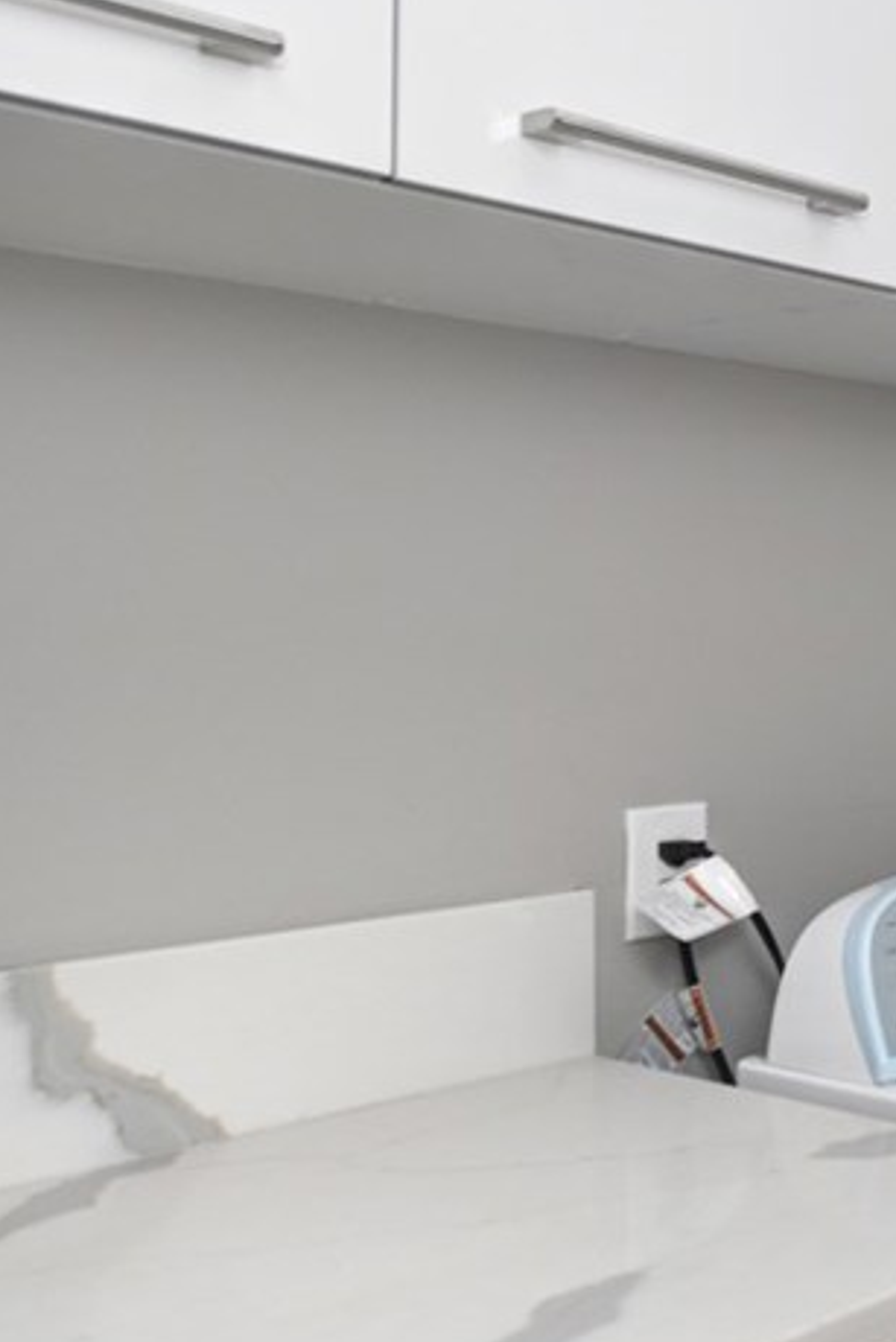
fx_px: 1492
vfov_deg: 48.4
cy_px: 648
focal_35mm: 40
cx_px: 1433
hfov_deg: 24.0
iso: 400
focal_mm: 12
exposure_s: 1/60
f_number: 7.1
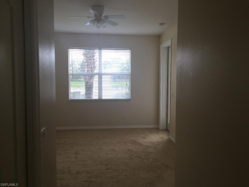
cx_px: 124
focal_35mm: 29
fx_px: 209
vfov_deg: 48.2
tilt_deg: -2.6
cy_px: 94
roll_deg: -0.9
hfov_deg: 61.7
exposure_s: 1/60
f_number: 2.2
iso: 32
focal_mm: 4.15
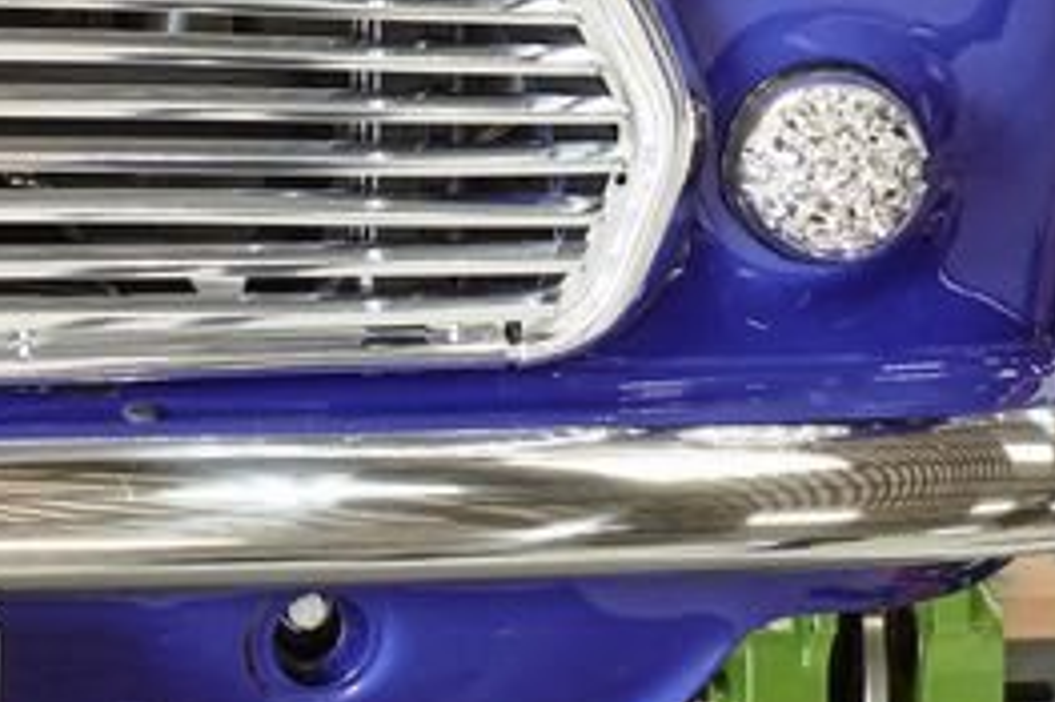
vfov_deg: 6.4
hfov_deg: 9.5
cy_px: -307
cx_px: -345
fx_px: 6238
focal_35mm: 213
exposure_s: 1/125
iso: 320
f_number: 3.5
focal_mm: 35
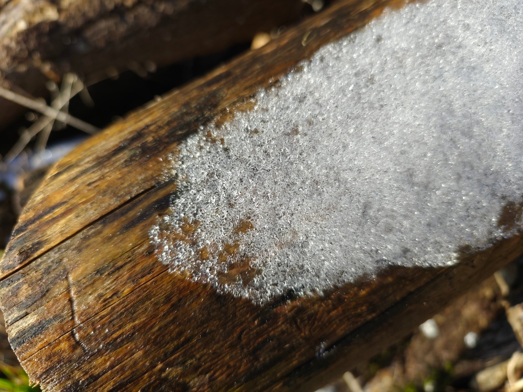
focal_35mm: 23
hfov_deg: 73.9
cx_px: 262
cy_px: 196
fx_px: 347
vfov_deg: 58.9
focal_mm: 6.19
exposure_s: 1/172
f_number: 1.65
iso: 50
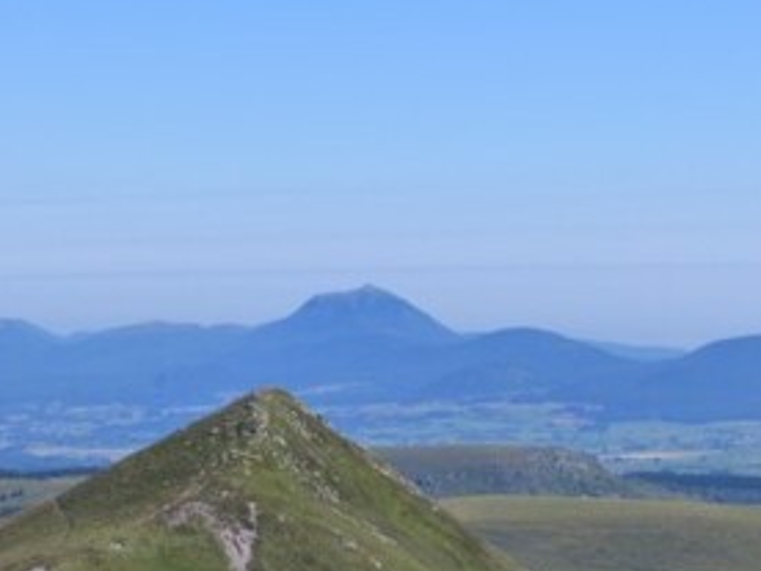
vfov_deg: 9.1
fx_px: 3583
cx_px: 509
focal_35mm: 163
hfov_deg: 12.1
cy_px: 319
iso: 250
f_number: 4
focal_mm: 16.8
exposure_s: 1/1300
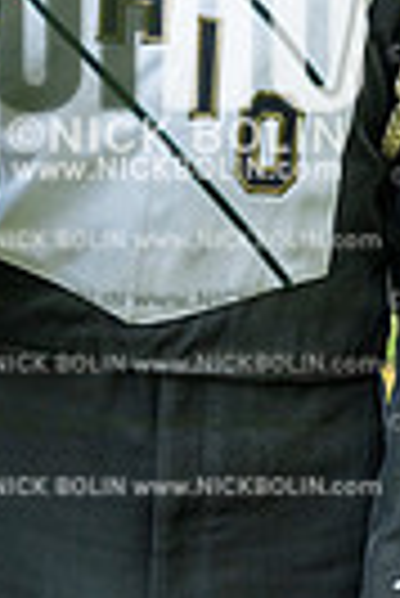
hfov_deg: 8.3
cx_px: 175
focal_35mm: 166
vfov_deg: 12.3
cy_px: 54
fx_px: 2759
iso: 1250
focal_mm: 49
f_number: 5.6
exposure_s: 1/800
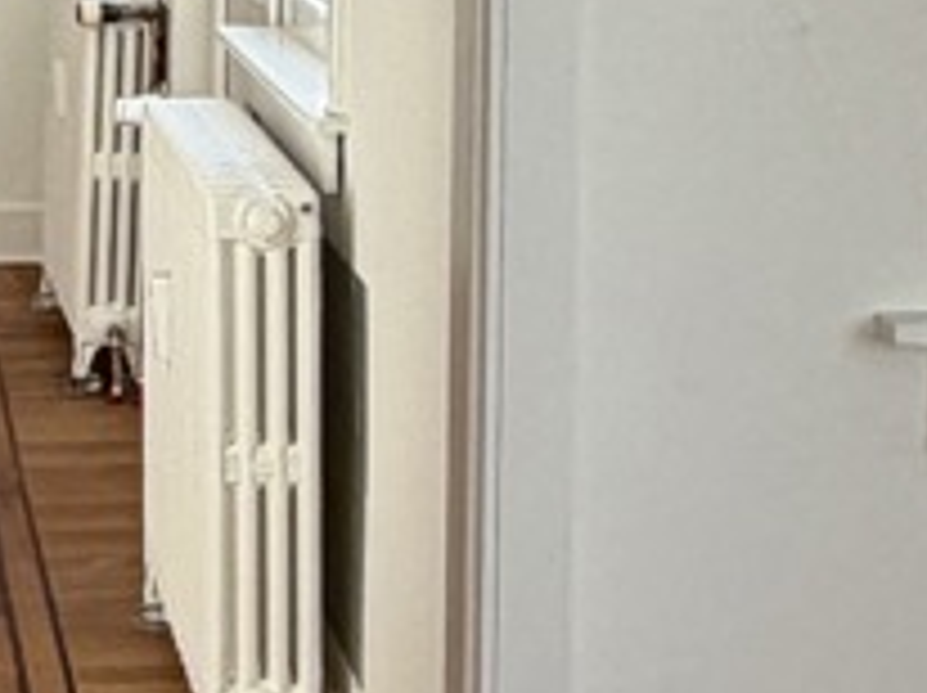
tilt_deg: +0.9
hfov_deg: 17.4
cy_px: -315
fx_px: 2916
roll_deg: +1.1
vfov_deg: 12.9
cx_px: -135
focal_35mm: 109
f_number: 2.2
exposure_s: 1/136
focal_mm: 2.22
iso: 50
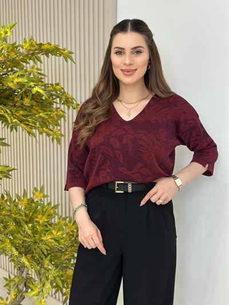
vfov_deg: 39.6
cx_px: 114
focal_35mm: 48
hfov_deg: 30.3
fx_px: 423
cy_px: 152
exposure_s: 1/131
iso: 80
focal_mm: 6.86
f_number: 1.78
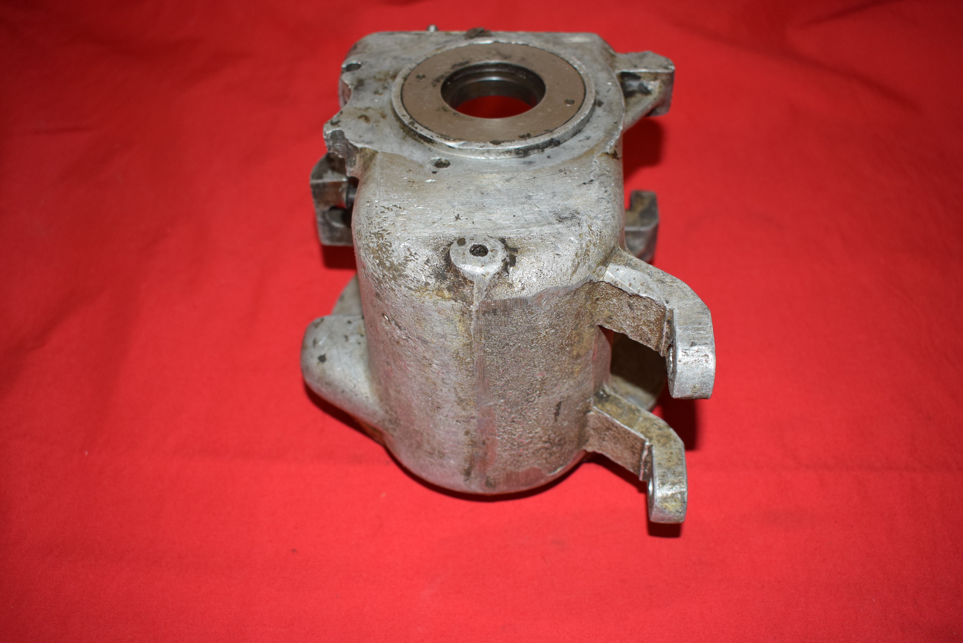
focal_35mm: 38
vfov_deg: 35.5
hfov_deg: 51.3
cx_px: 482
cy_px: 322
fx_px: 1003
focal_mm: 25
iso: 640
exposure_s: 1/160
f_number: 5
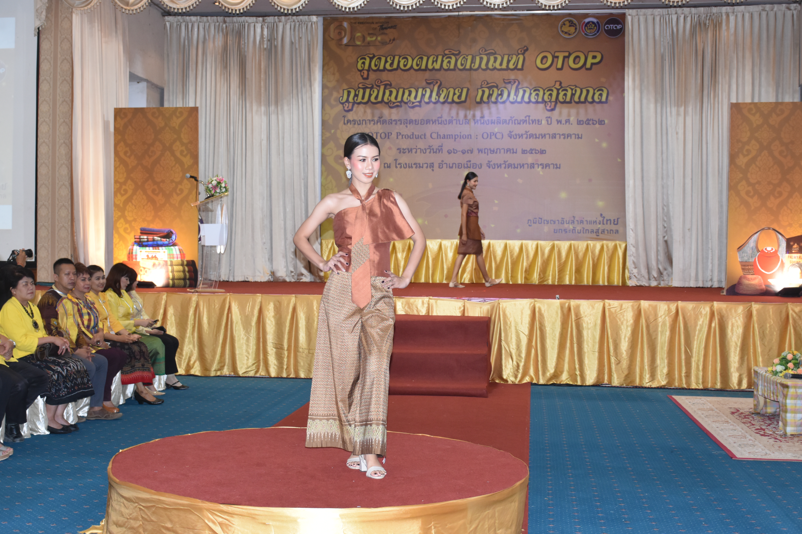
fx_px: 1091
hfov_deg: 40.3
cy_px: 266
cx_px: 400
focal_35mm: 49
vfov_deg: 27.5
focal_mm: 32
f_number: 4
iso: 1000
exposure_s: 1/60
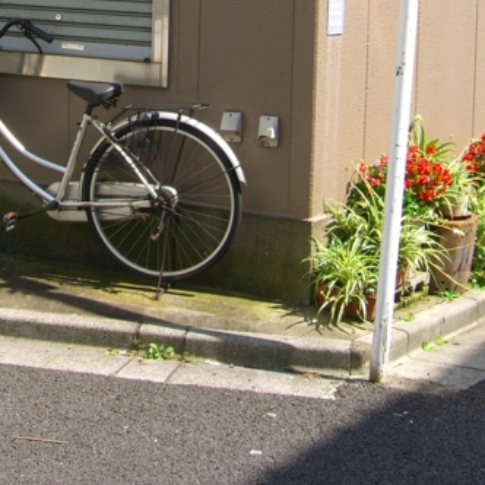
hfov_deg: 21.1
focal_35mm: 81
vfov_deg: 20.4
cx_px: 85
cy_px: -56
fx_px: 1284
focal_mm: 7.9
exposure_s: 1/250
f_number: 4
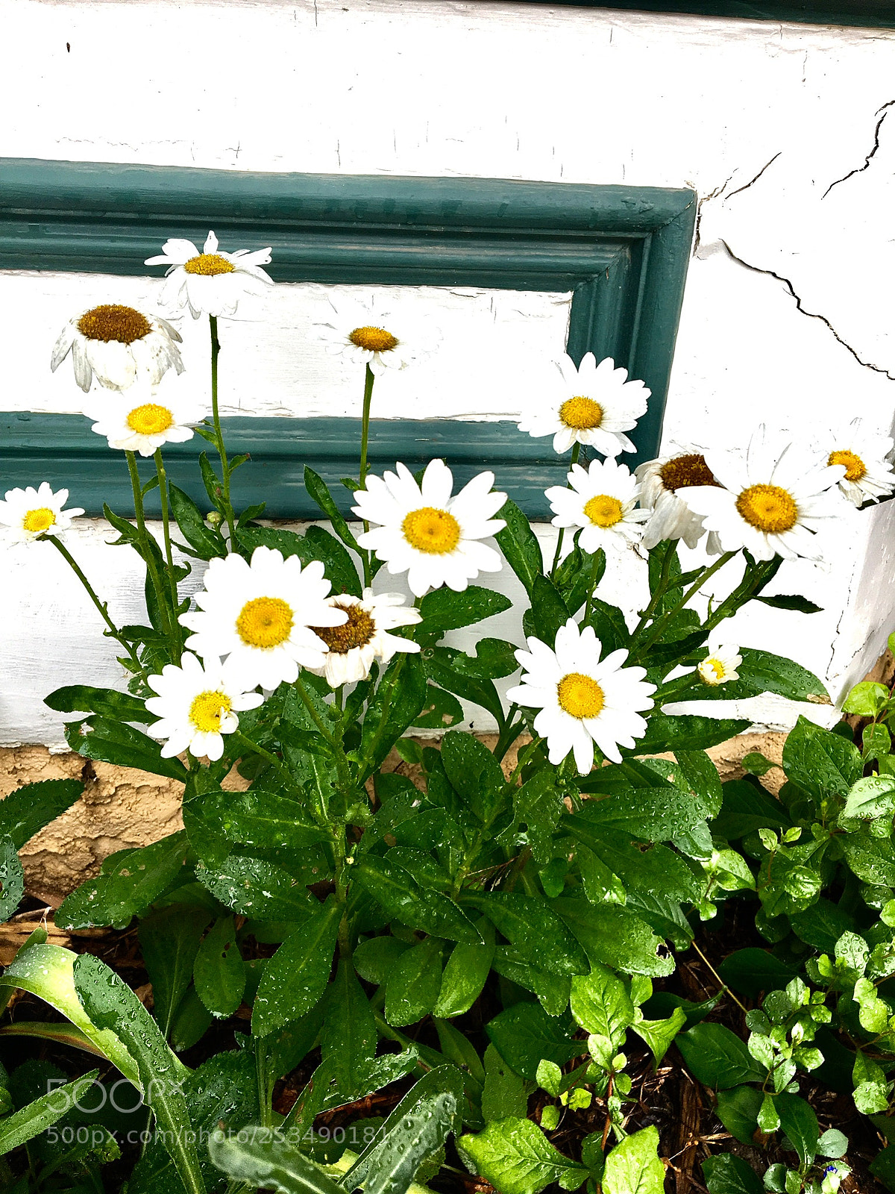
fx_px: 1000
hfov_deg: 48.2
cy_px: 597
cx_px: 448
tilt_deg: -29.9
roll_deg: -3.0
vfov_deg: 61.7
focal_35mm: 29
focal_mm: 4.15
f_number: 2.2
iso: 25
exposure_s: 1/120
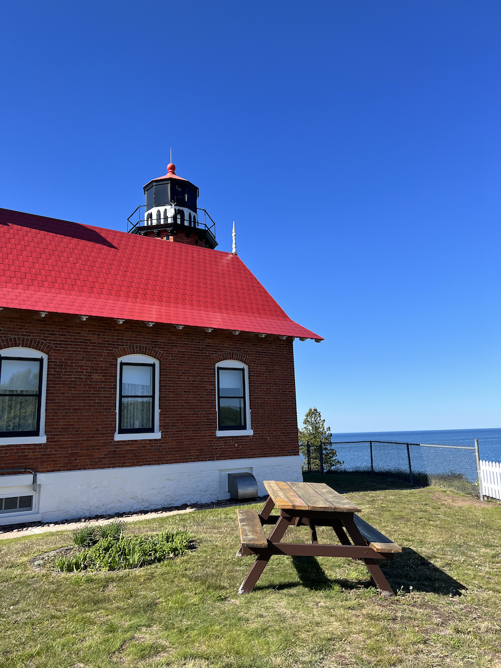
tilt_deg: +12.6
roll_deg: +2.9
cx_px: 250
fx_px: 502
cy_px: 334
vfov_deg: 67.3
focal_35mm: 26
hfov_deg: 53.1
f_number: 1.5
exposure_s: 1/3257
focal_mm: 5.7
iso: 50
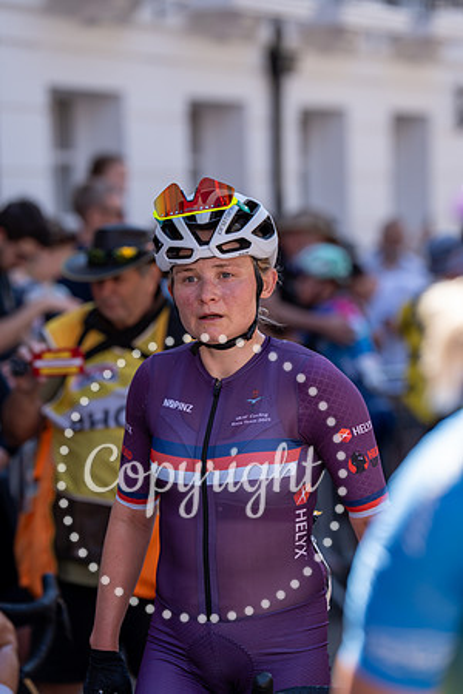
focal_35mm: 139
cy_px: 347
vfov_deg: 14.8
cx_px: 232
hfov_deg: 9.9
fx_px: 2681
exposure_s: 1/400
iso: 100
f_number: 3.5
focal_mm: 139
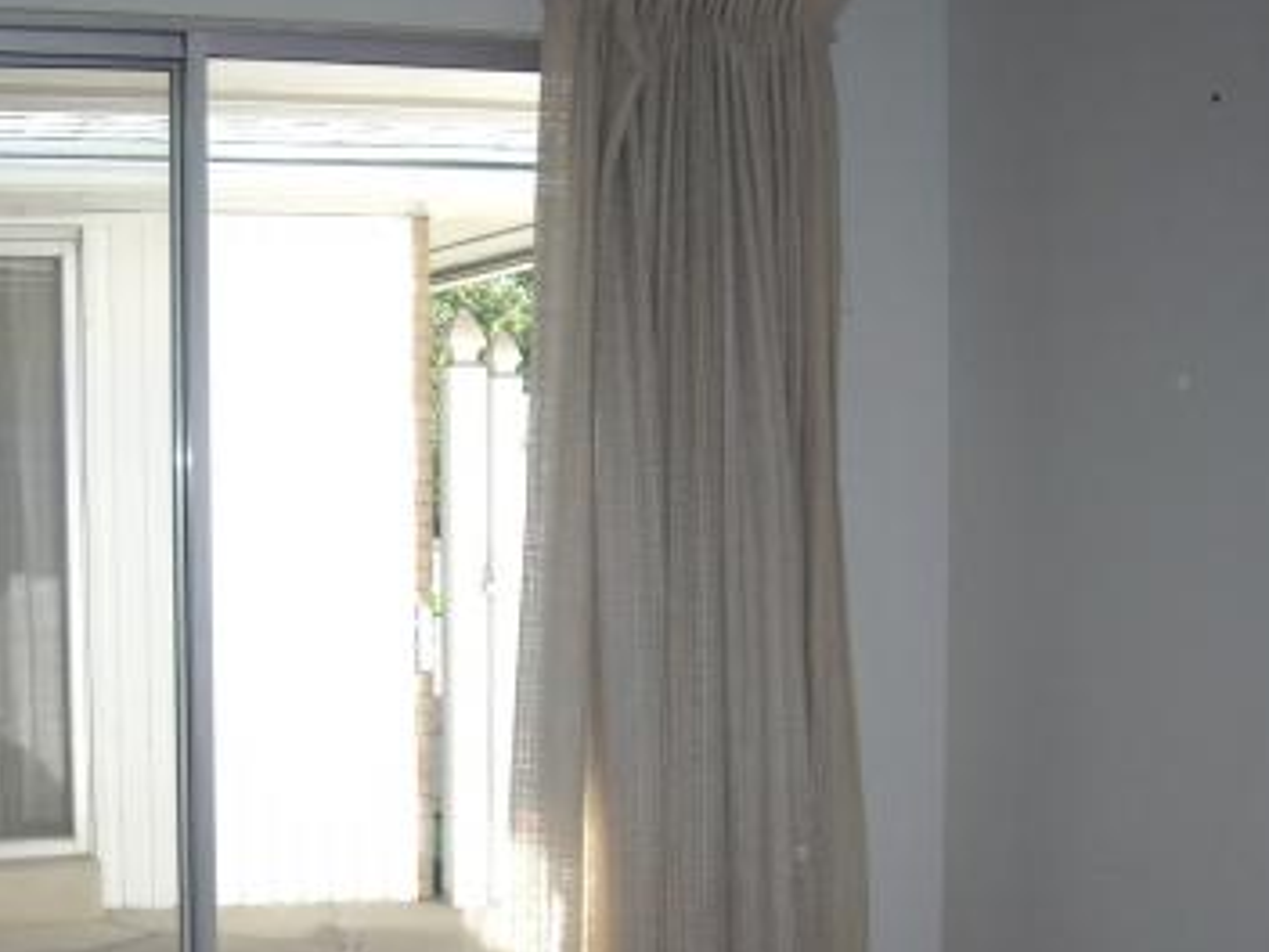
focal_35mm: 69
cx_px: 400
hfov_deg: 27.9
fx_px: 2529
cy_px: 678
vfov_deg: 21.2
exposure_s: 1/200
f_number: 4.3
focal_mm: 6.2
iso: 100
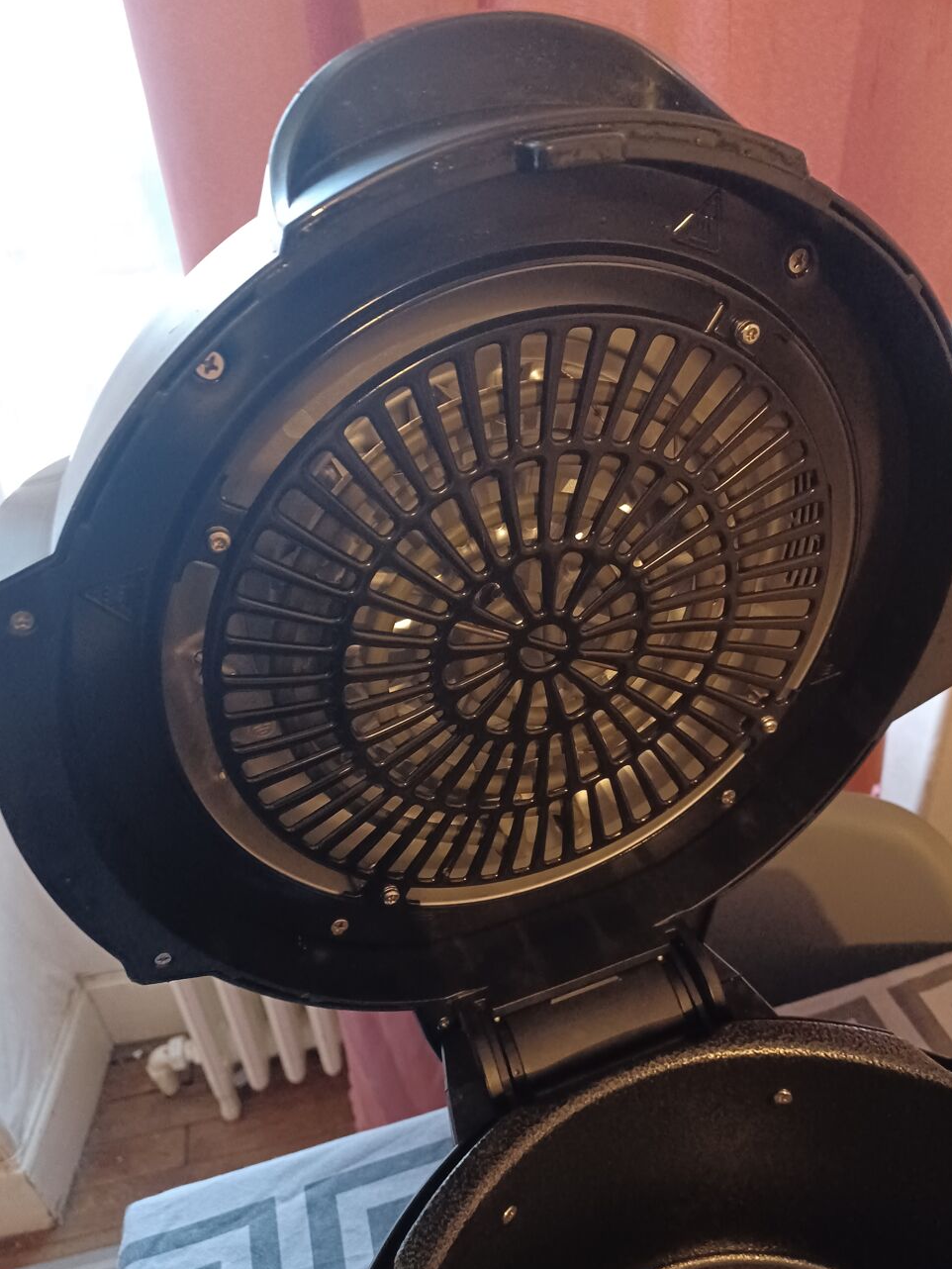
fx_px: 953
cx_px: 494
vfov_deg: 67.3
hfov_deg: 53.1
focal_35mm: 26
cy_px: 656
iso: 2000
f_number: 1.8
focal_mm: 4.6
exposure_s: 1/15
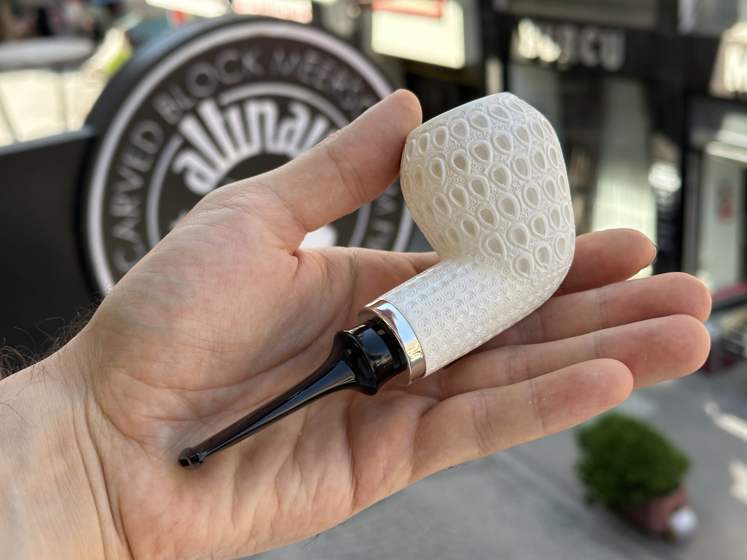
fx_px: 1036
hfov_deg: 39.7
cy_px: 280
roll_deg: +5.3
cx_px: 374
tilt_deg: -21.3
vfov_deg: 30.3
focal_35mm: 48
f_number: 1.78
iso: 64
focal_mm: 6.86
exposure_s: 1/631
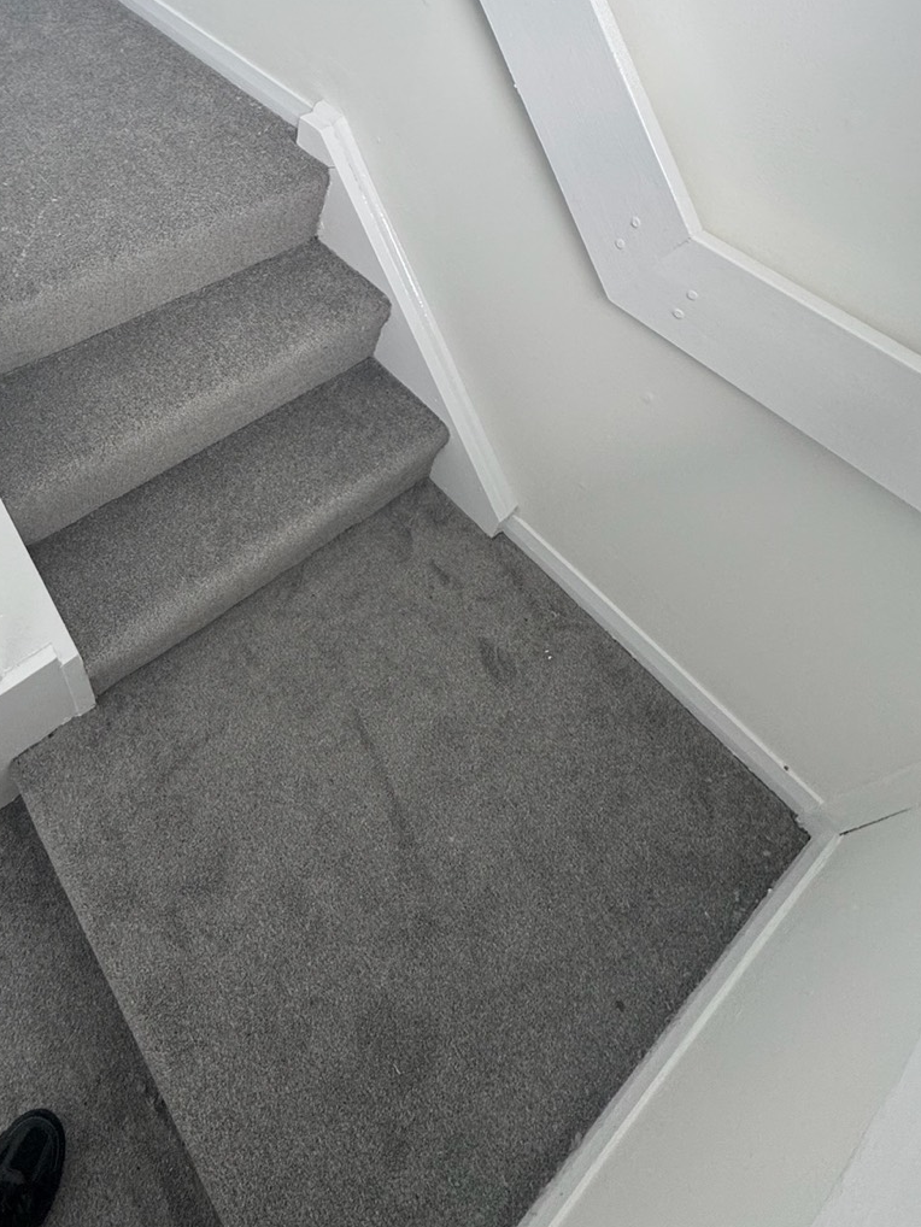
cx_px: 244
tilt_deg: -46.1
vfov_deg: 72.7
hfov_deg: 58.3
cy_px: 358
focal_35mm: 22
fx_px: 780
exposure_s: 1/99
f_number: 2.2
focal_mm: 2.22
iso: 200
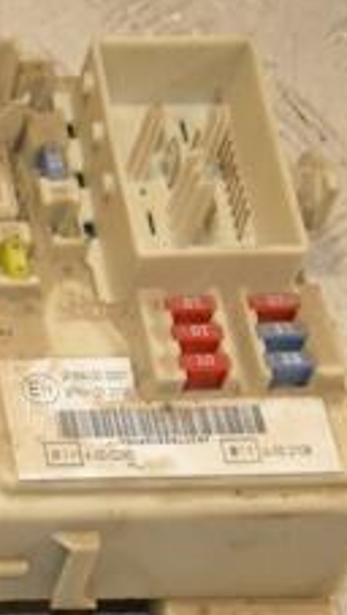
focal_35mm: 166
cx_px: -339
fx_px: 2710
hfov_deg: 7.1
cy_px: 488
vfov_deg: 12.9
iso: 800
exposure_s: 1/200
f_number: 7.1
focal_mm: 40
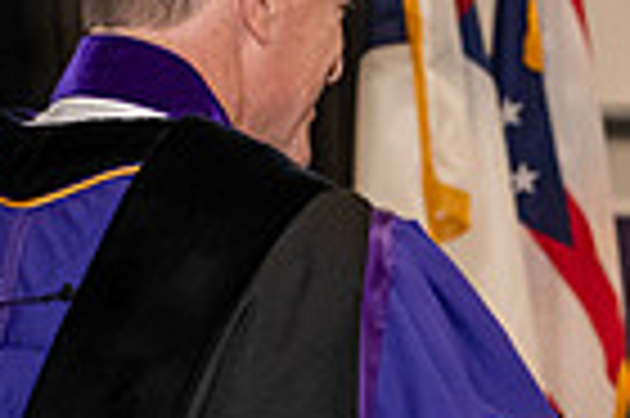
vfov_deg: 4.7
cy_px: 416
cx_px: 630
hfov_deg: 7.1
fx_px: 5069
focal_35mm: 290
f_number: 5
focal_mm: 70
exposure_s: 1/200
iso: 2500
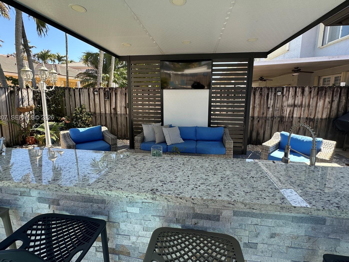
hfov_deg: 94.5
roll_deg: -0.5
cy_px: 118
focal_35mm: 16
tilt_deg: -7.9
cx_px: 176
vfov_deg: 77.9
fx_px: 161
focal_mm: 2.22
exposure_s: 1/271
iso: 40
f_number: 2.2
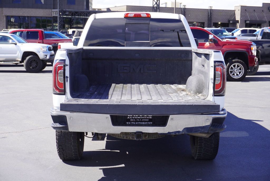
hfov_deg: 31.9
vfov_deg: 21.6
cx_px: 135
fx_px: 473
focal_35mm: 63
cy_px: 90
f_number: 7.1
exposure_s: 1/100
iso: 100
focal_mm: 42
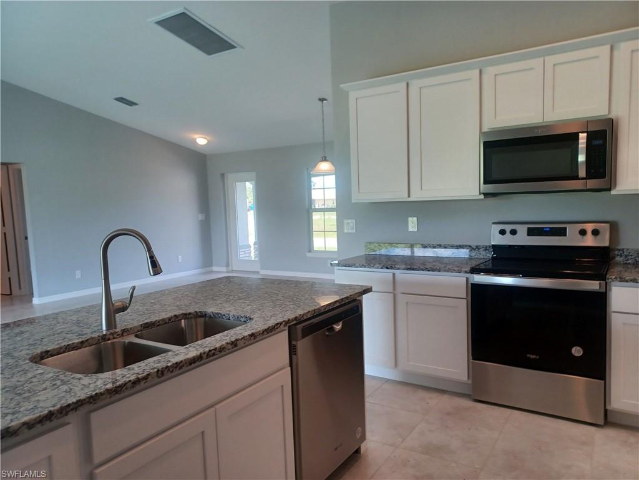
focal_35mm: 25
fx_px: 461
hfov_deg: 69.4
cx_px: 320
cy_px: 240
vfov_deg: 54.9
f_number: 1.8
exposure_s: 1/60
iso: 200
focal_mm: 4.6
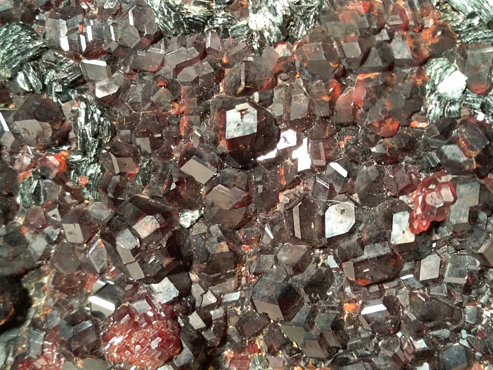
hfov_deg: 67.3
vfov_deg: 53.1
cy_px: 185
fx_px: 370
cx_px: 246
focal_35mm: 26
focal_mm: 3.54
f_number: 2
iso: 173
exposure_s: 1/33.3
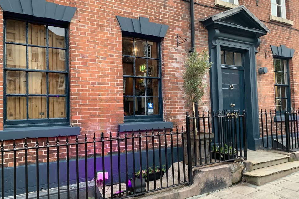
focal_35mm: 29
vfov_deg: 45.0
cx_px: 143
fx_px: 241
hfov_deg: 63.6
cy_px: 104
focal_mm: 4.25
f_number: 1.8
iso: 125
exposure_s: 1/60
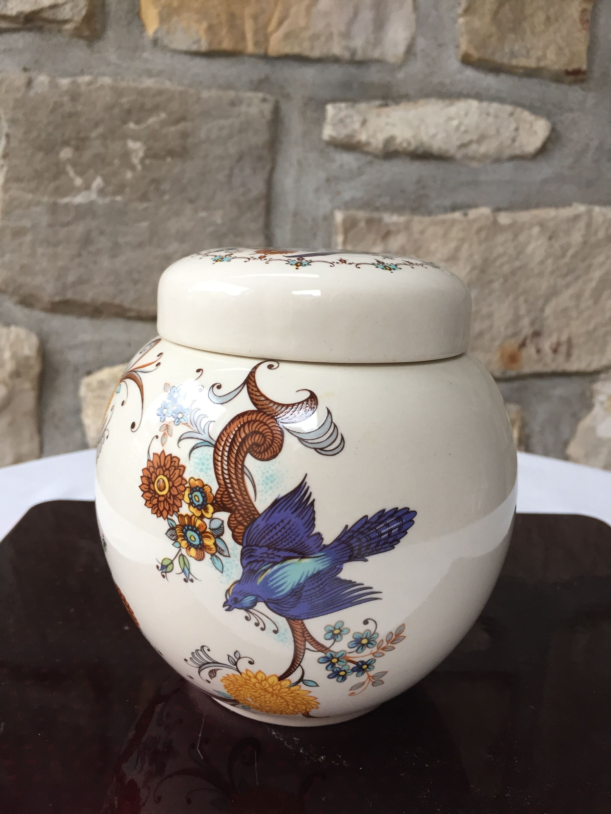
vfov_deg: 61.7
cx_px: 306
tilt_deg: -12.6
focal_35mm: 29
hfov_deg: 48.2
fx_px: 682
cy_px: 407
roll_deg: -2.1
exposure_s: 1/33
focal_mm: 4.15
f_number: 2.2
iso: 50
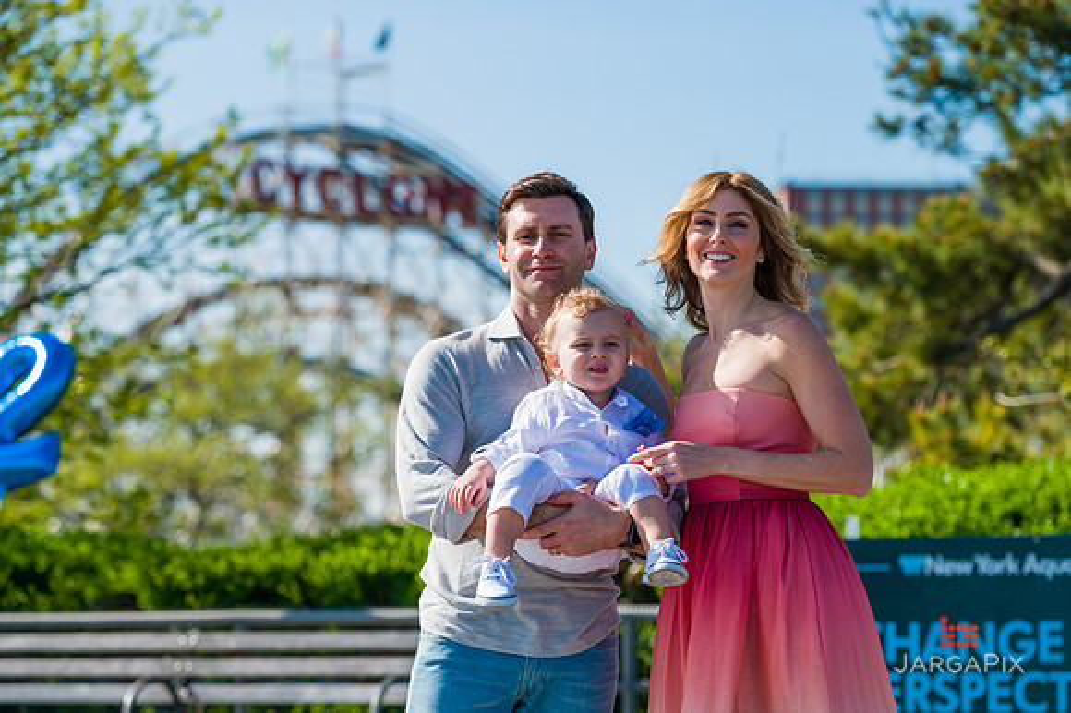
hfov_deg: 15.8
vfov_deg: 10.5
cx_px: 536
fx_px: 3865
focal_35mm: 130
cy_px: 356
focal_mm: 130
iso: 200
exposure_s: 1/2500
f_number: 5
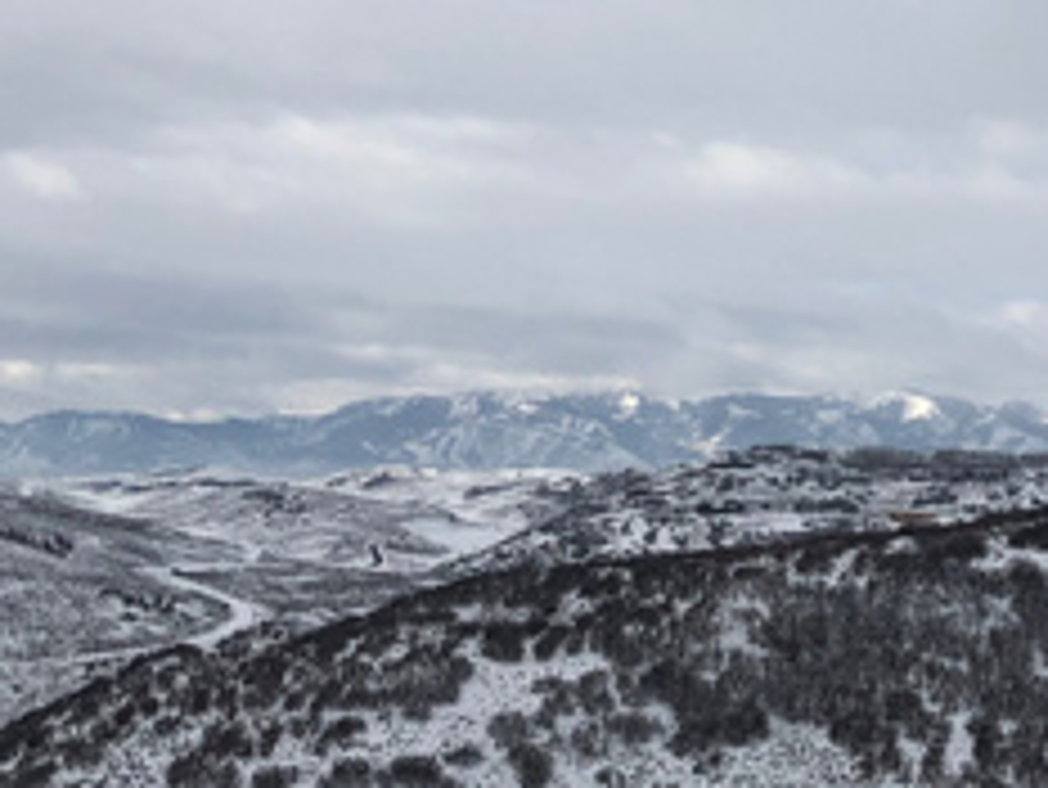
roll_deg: +0.8
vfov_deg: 19.1
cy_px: 252
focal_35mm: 77
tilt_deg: +3.1
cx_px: 823
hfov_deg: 24.9
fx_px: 2332
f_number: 1.8
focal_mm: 3.99
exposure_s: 1/4000
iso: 25
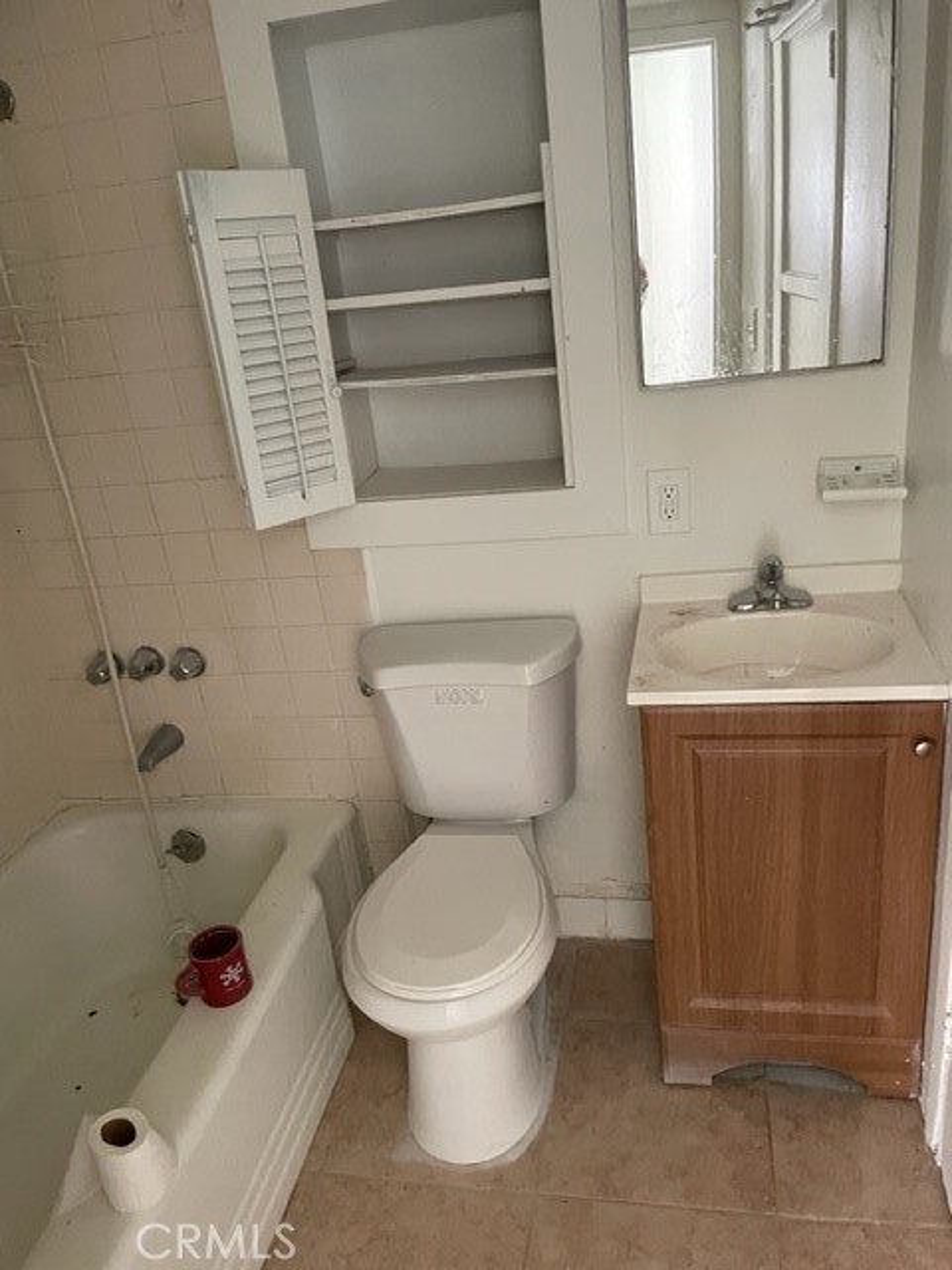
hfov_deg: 53.1
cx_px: 476
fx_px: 953
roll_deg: +9.3
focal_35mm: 26
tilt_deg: -19.9
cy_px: 635
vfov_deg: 67.3
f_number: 1.6
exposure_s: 1/60
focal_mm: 4.2
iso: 400
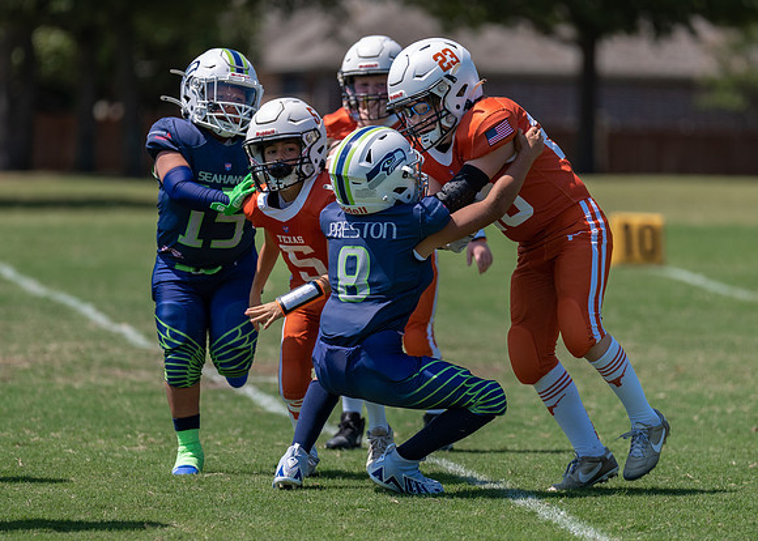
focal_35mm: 335
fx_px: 7205
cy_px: 275
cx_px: 402
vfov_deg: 4.3
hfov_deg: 6.0
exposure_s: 1/2000
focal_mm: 200
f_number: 2.8
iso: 100
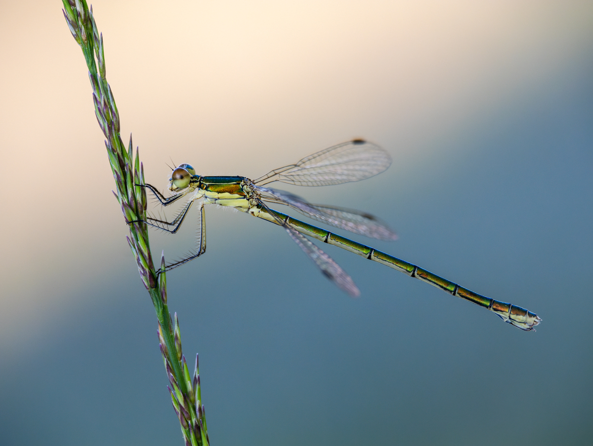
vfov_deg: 4.1
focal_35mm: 360
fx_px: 6170
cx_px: 296
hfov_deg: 5.5
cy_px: 223
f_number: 9
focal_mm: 180
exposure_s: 1/160
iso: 800
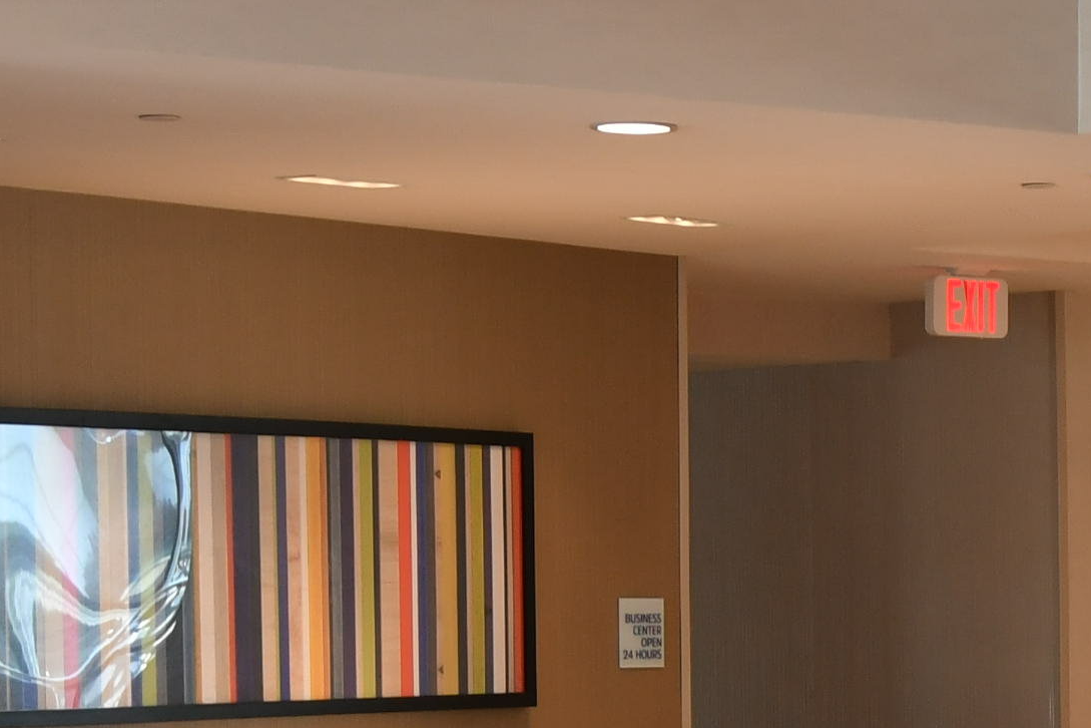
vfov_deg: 9.8
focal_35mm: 138
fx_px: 4182
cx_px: 1320
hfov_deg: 14.4
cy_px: 801
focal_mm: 24
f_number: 2.8
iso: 450
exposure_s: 1/100
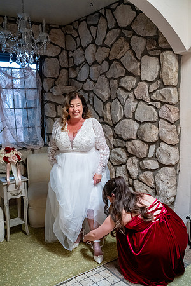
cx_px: 96
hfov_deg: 37.9
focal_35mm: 35
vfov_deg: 54.4
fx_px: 279
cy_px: 143
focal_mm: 35
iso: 3200
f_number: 4
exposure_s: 1/200
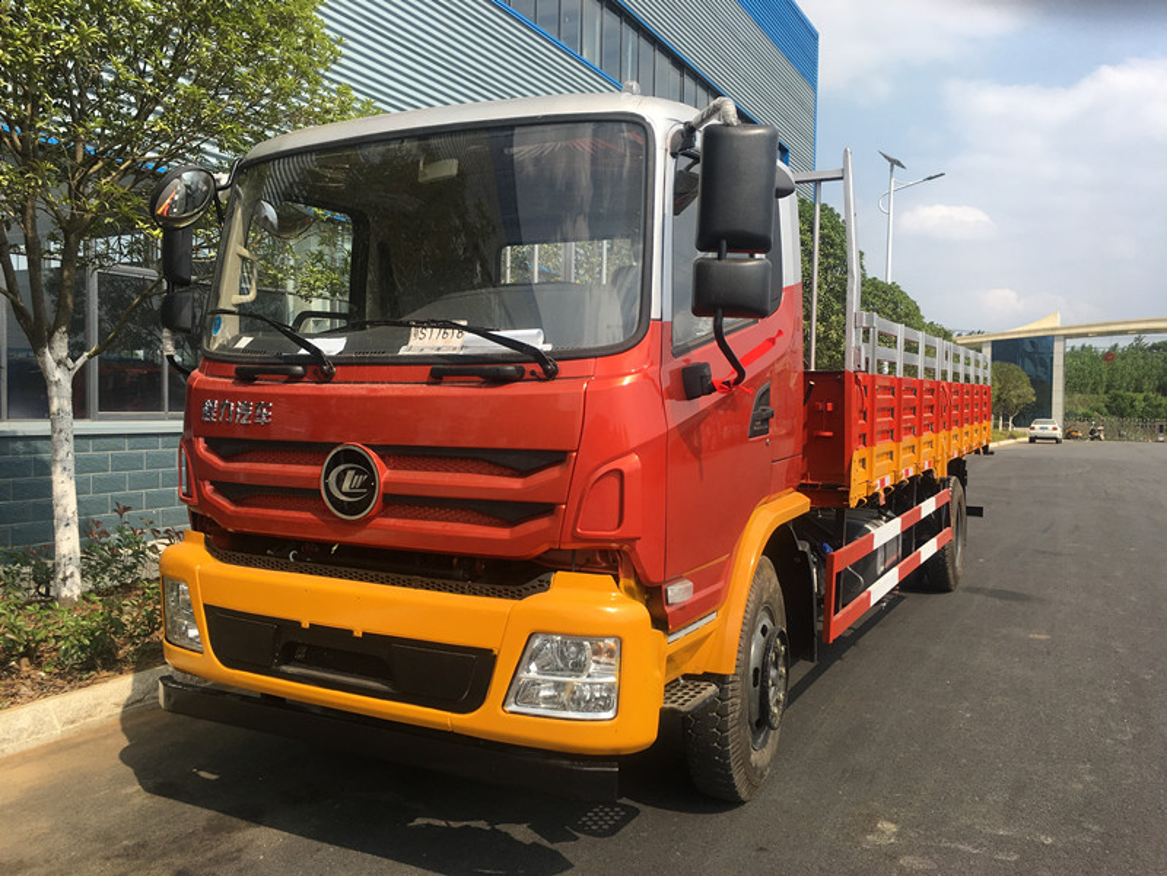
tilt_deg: -1.9
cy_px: 438
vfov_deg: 48.2
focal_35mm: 29
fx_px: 978
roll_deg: -0.5
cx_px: 584
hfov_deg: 61.7
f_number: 2.2
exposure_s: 1/1350
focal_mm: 4.15
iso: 25
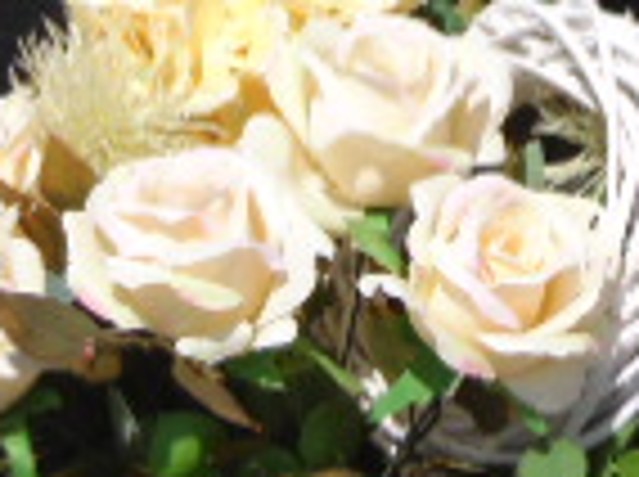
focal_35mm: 226
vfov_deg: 6.4
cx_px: 338
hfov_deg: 8.8
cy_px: -360
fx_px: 4165
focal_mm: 9
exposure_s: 1/320
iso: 80
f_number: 9
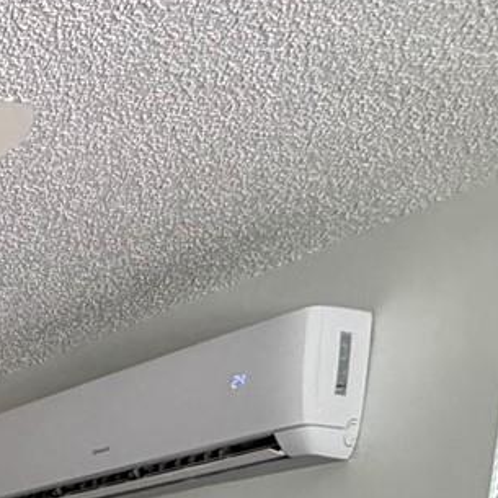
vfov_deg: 19.9
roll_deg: +0.3
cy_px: 880
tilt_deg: -9.4
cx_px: -478
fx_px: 1058
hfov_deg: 18.4
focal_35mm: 65
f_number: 2.2
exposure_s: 1/82
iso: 320
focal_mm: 2.22
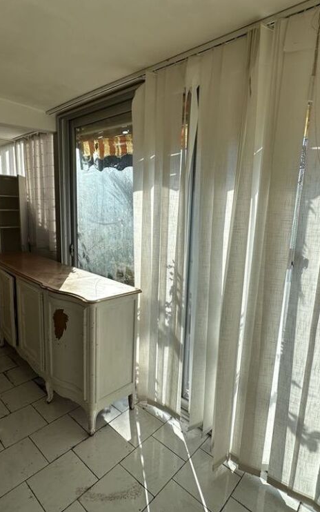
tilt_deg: -10.7
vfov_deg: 85.1
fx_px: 279
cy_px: 254
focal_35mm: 20
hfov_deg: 59.6
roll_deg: -0.5
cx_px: 151
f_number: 2.2
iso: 50
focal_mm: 2.22
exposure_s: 1/1473
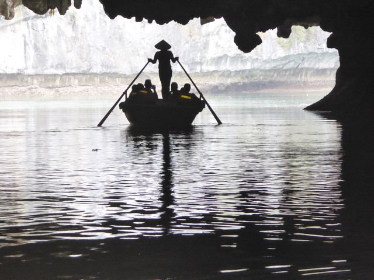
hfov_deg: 8.9
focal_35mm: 222
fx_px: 2399
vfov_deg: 6.7
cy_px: 140
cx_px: 187
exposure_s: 1/160
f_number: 5.6
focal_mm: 35.8
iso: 1600
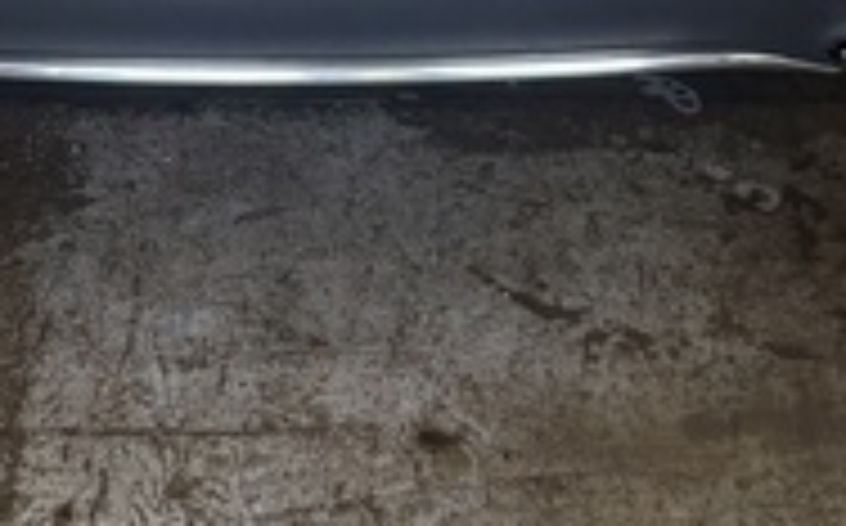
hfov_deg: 23.5
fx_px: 2027
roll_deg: +1.4
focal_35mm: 88
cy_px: -306
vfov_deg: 13.7
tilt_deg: -26.0
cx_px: 315
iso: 125
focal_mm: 5.96
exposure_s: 1/142
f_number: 1.6
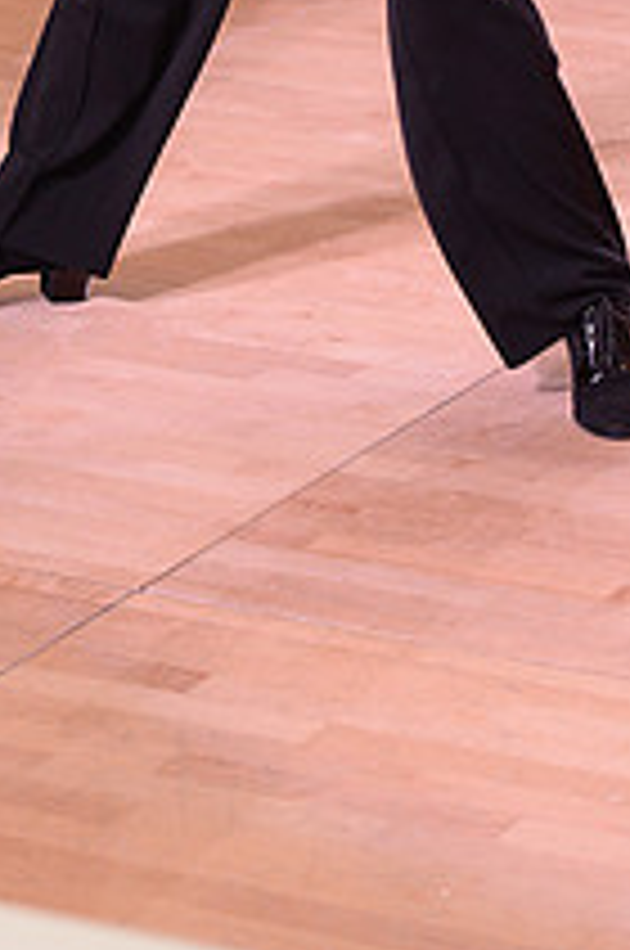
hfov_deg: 7.1
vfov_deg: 10.5
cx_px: 20
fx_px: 5056
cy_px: -342
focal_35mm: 192
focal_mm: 70
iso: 1600
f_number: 4
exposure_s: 1/250
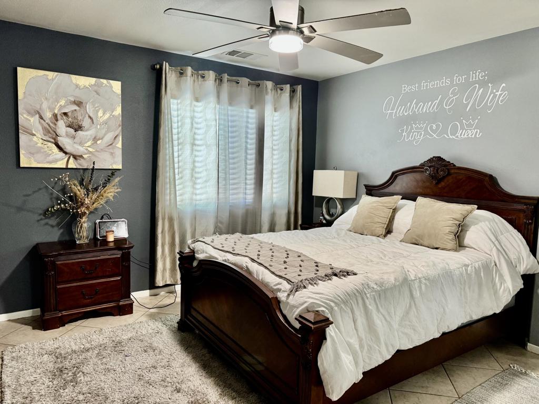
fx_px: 374
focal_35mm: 24
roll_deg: -0.9
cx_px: 270
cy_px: 202
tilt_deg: -5.6
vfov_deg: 56.8
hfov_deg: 71.6
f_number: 1.78
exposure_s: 1/60
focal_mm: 6.76
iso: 200
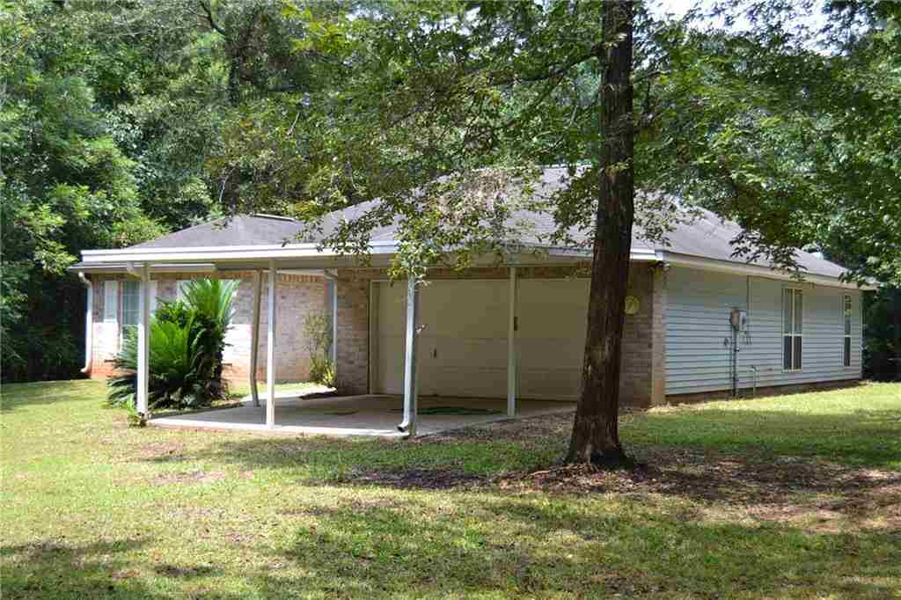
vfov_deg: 25.7
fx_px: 1313
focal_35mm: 52
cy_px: 300
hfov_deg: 37.9
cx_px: 450
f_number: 5.6
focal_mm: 35
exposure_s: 1/125
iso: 110
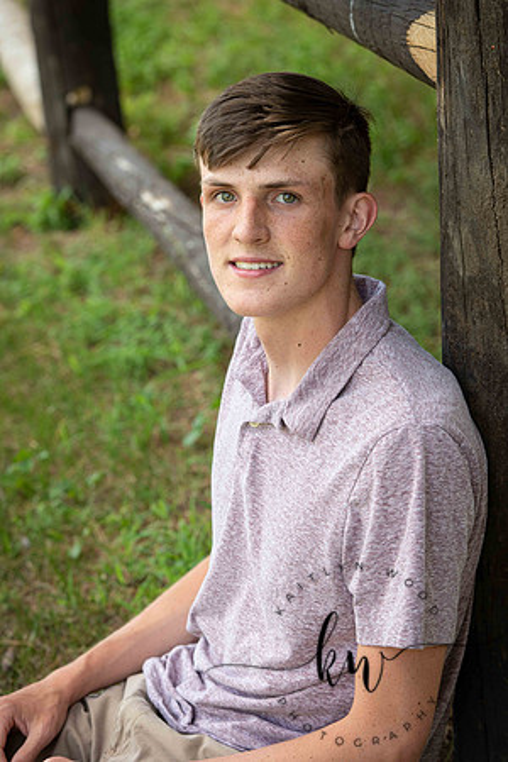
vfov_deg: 16.4
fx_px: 2646
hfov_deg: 11.0
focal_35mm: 125
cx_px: 254
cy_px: 381
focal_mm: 125
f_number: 5.6
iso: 400
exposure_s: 1/200
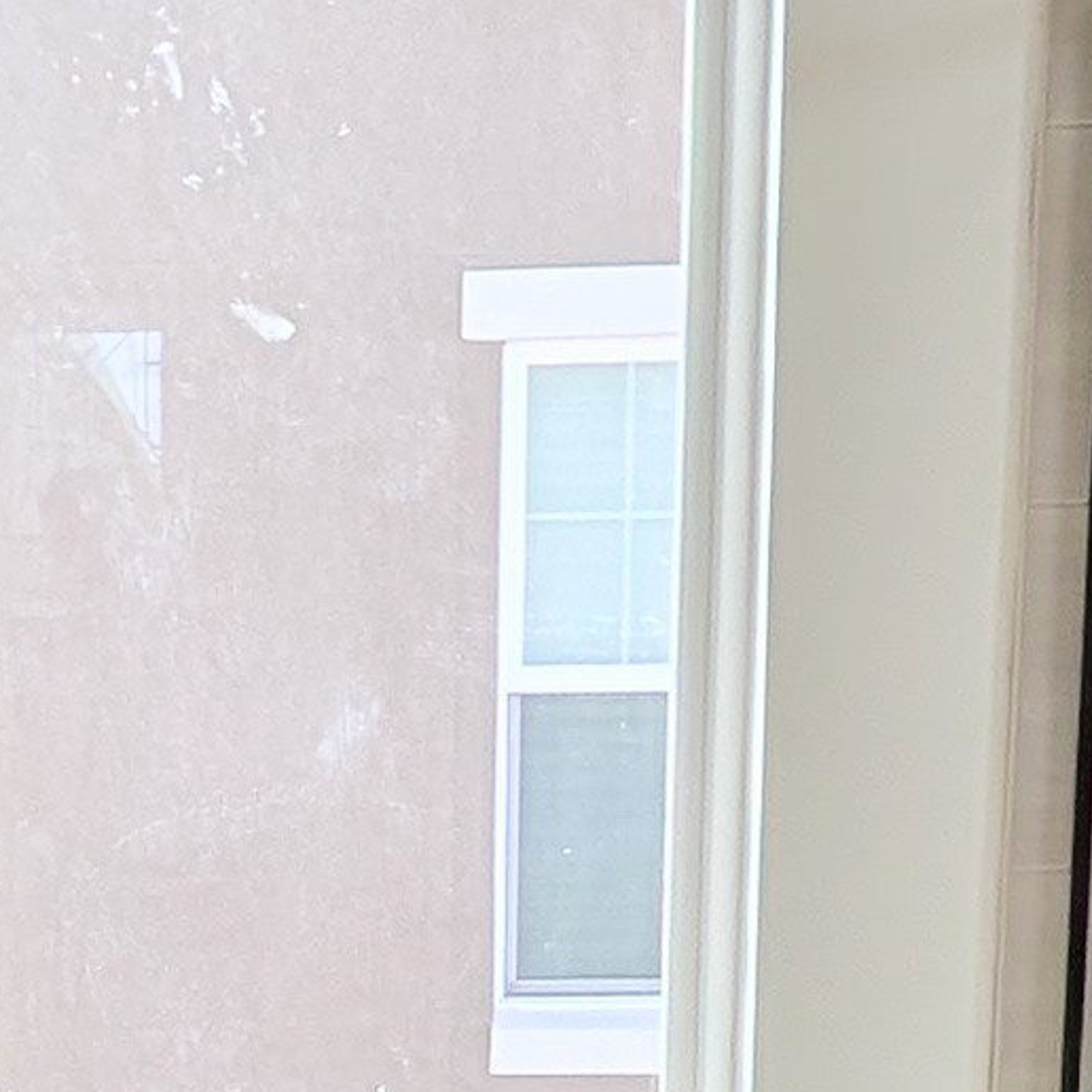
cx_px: 57
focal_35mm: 84
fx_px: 2998
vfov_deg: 19.2
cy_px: 1384
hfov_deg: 20.1
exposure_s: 1/1949
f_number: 1.7
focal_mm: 2.02
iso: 48
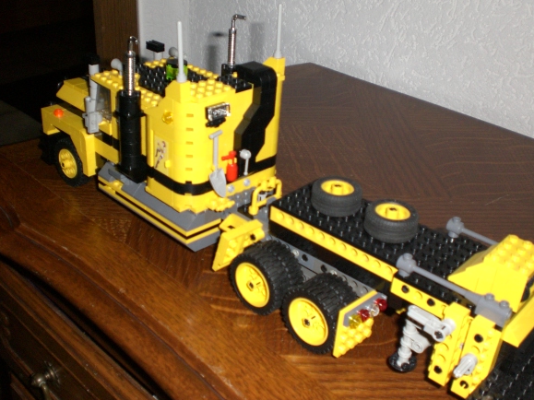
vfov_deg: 34.3
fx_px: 648
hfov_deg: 44.8
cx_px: 255
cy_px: 195
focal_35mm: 42
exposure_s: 1/60
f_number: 3.1
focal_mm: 6.3
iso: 200
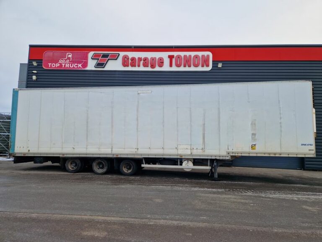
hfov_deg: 73.9
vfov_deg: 58.9
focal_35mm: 23
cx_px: 161
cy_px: 121
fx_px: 214
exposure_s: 1/1111
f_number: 1.8
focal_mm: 5.4
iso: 50
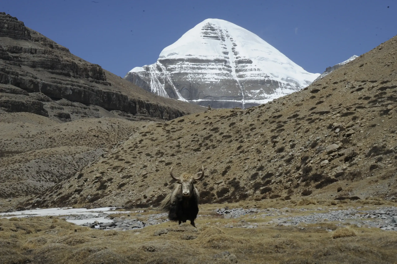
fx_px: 771
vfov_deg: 19.4
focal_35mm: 70
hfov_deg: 28.9
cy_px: 132
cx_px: 198
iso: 1250
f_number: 18
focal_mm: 70
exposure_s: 1/1250
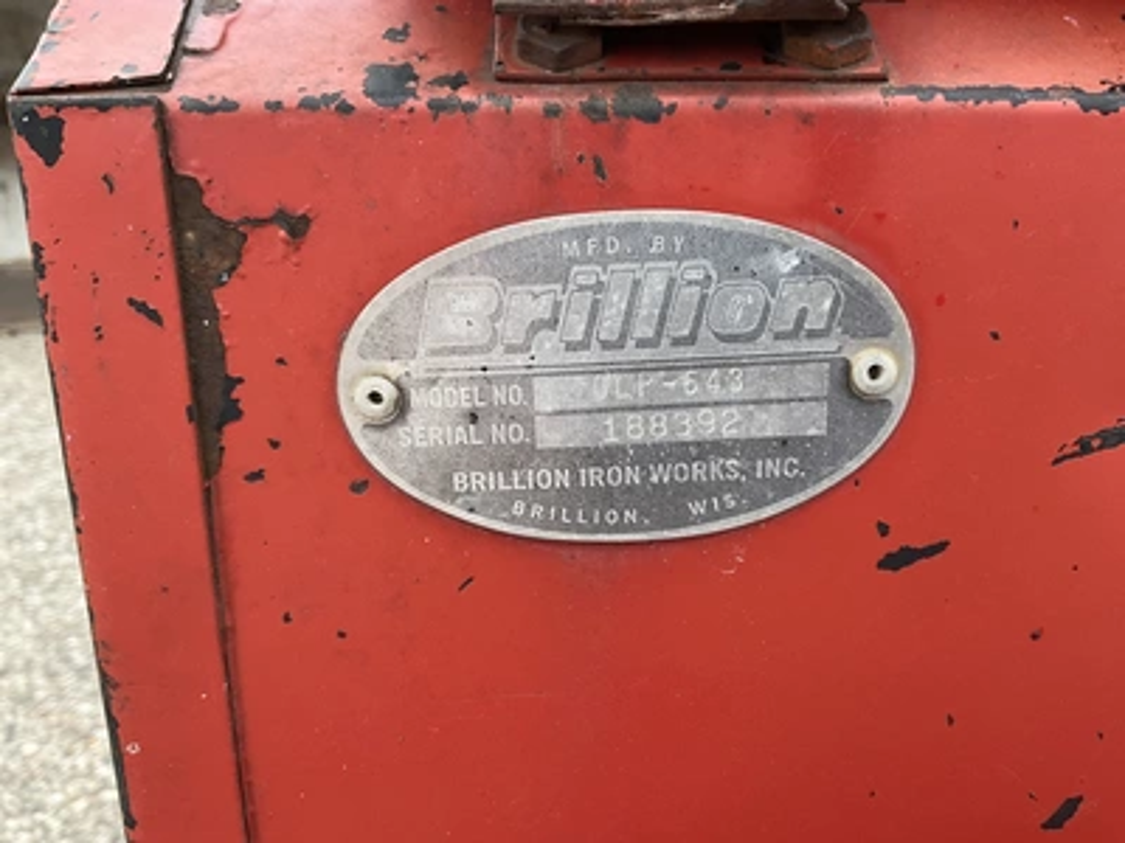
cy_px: 422
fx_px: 942
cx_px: 562
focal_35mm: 29
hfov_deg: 61.7
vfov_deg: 48.2
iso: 64
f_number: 1.8
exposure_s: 1/72
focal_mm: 3
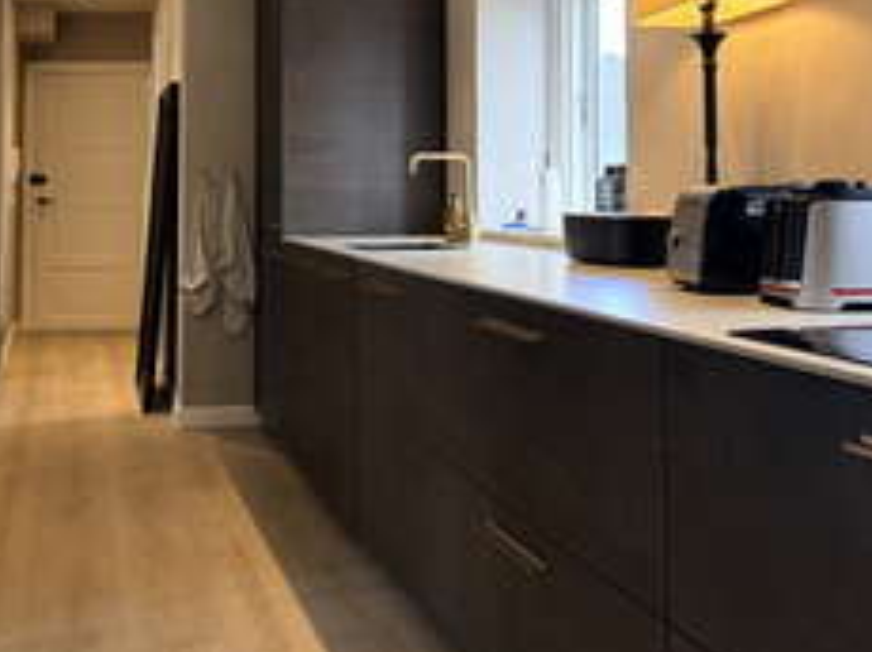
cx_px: 324
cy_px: 148
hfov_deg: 47.4
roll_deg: -0.6
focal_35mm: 39
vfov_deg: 35.8
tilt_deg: +3.7
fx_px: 981
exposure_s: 1/117
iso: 200
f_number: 1.78
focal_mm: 6.76
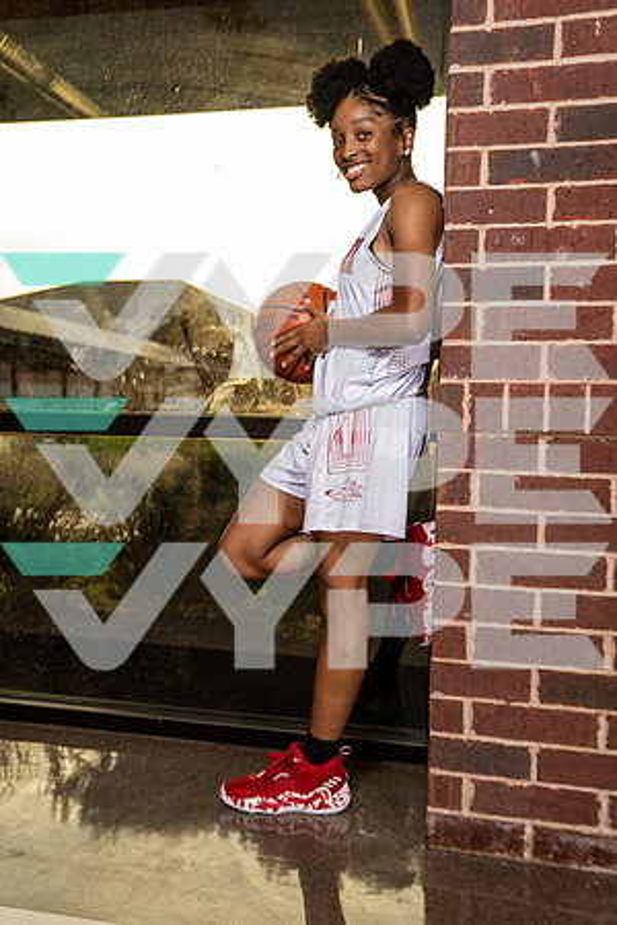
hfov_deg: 35.9
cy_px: 462
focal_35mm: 37
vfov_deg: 51.9
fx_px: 951
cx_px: 308
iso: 320
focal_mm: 37
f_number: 3.2
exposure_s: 1/250
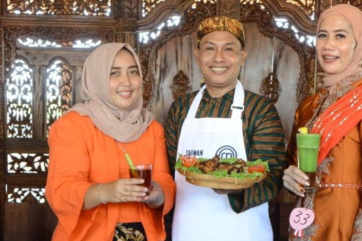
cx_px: 228
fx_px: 563
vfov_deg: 24.2
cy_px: 141
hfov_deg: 35.4
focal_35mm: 56
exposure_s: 1/60
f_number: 9
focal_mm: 28
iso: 1600
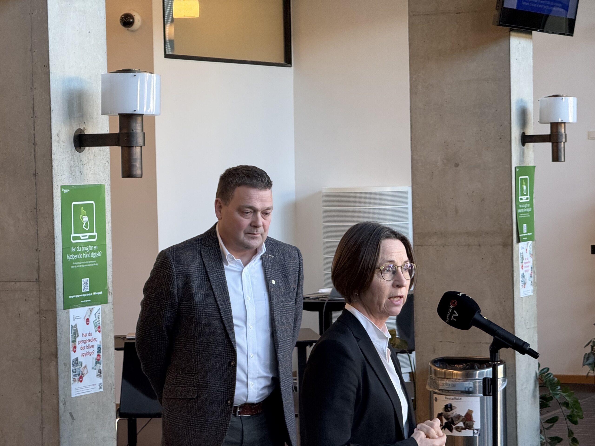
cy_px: 223
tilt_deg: -1.2
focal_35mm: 120
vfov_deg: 12.3
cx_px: 298
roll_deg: +0.7
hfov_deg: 16.4
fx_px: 2063
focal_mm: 15.66
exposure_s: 1/50
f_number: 2.8
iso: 200
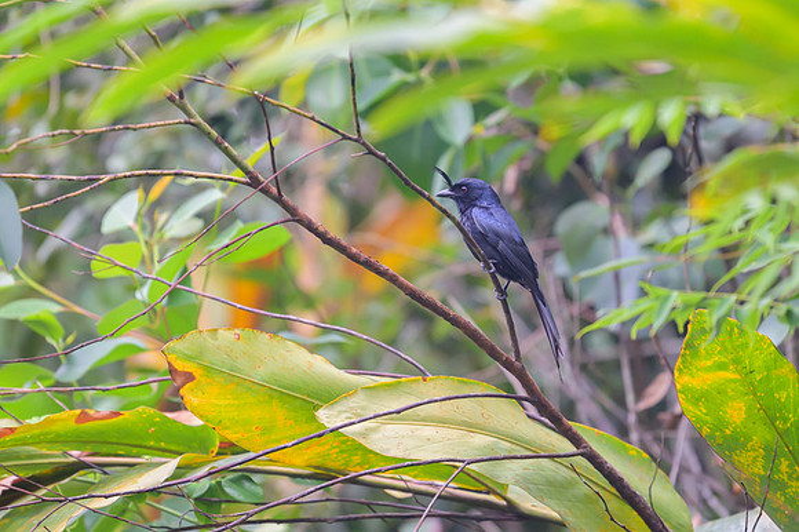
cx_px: 464
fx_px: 17292
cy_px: 192
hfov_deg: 2.6
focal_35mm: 780
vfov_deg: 1.8
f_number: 4
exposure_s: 1/1000
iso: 2000
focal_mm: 560
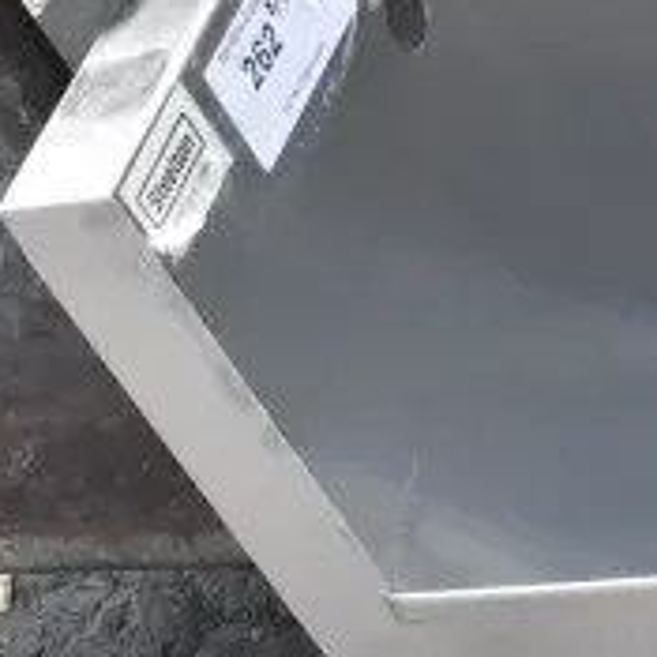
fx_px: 3242
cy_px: 490
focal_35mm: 151
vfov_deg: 11.5
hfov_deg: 11.0
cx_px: 1104
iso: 6400
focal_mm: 34
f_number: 20
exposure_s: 1/1250
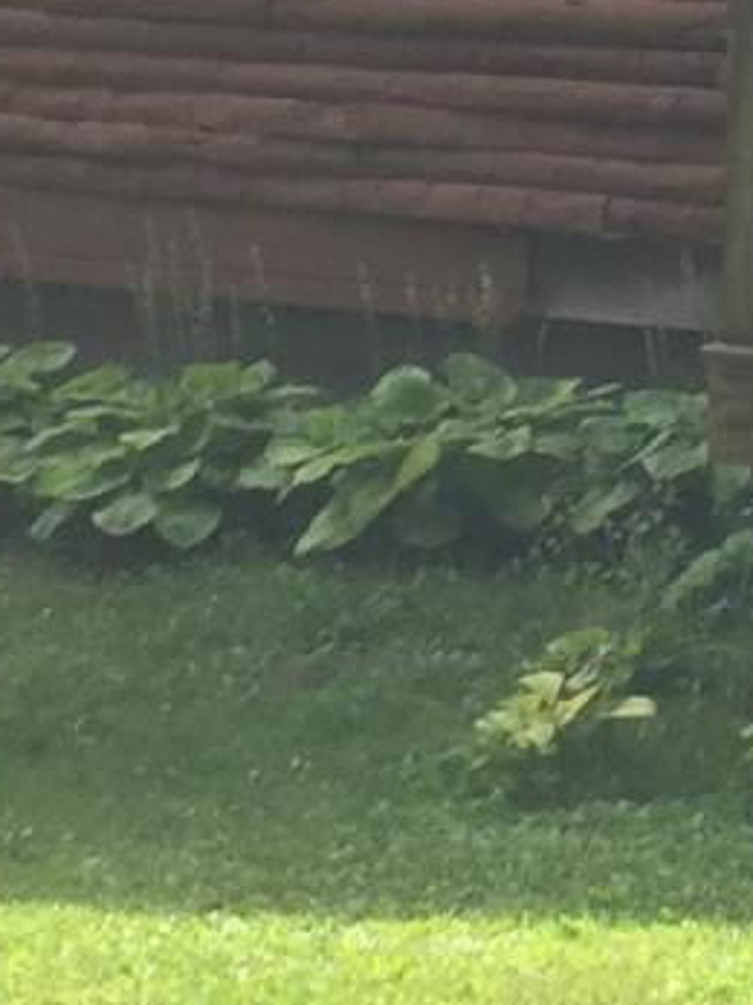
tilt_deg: -0.5
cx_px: 1393
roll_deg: -0.5
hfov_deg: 8.5
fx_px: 4847
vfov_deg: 11.6
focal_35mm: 167
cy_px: -203
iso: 32
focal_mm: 4.15
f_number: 2.2
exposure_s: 1/573
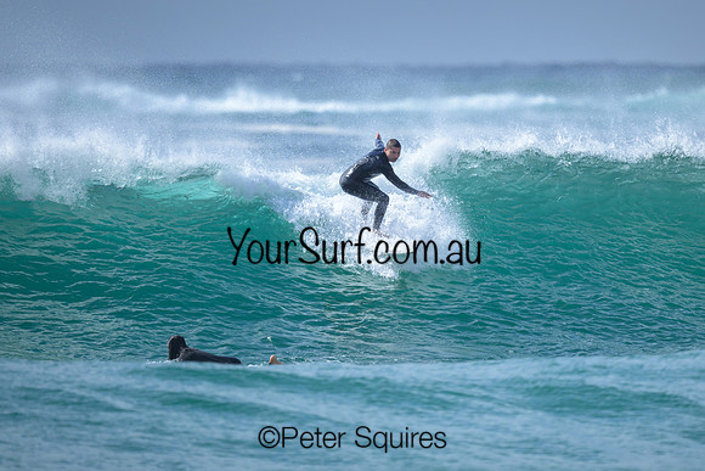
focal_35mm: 918
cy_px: 215
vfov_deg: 1.5
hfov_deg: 2.2
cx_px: 402
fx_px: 17979
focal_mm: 800
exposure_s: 1/2000
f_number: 6.3
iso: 250
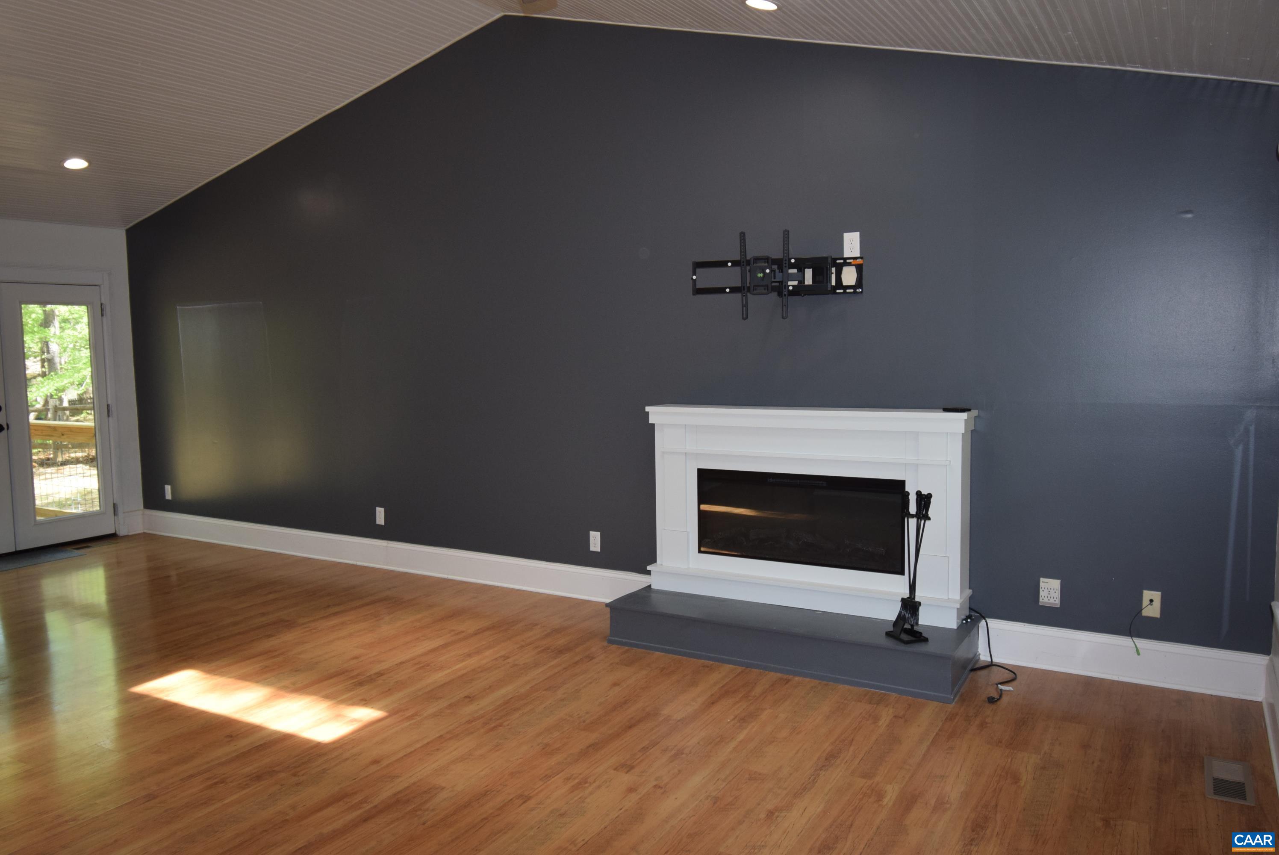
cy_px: 428
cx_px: 640
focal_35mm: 26
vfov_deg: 50.5
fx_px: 907
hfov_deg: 70.4
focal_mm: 17
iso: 720
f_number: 5.6
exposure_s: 1/125
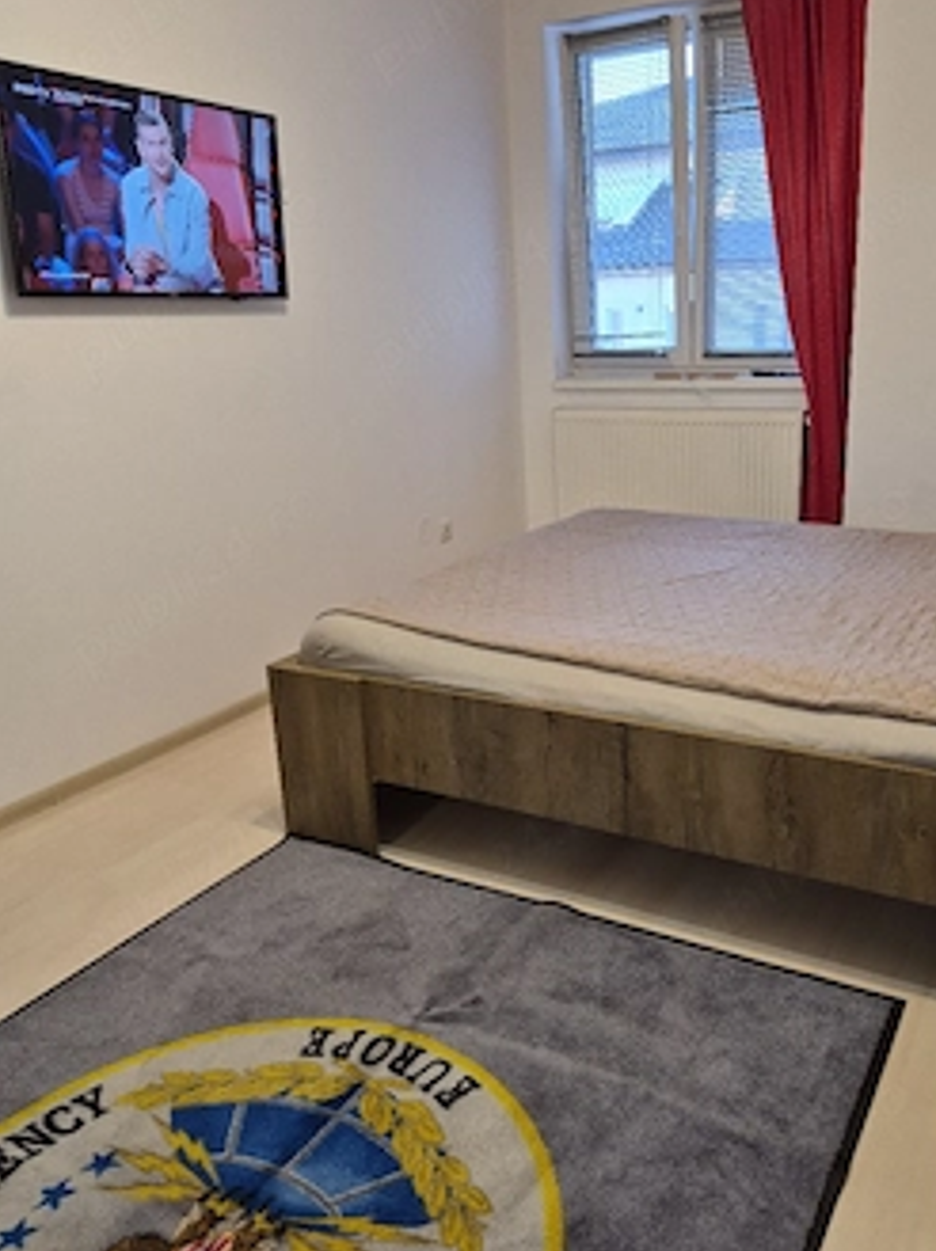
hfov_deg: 49.3
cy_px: 624
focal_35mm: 28
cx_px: 567
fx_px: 1011
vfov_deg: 63.5
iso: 160
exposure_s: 1/100
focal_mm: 5.4
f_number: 1.8
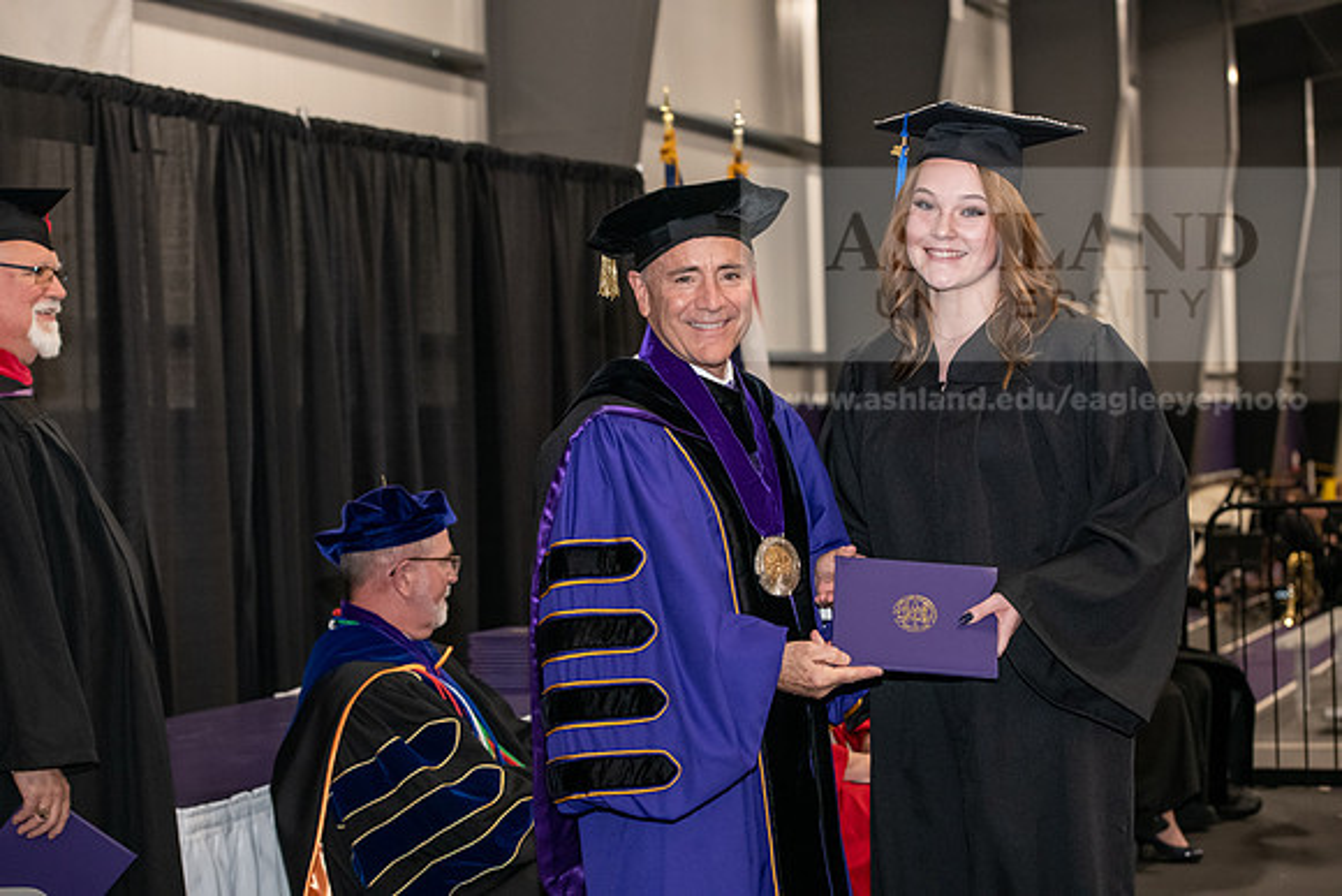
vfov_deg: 19.5
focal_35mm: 70
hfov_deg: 28.8
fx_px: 2610
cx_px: 671
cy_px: 448
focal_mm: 70
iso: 2500
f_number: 5
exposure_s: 1/200
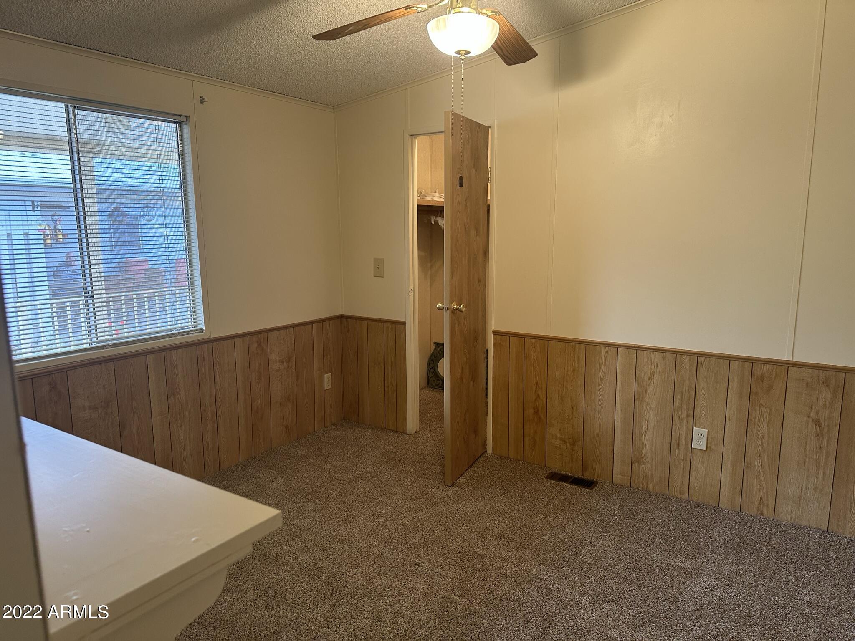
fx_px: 593
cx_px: 428
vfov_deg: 56.8
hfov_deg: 71.6
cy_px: 320
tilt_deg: -10.5
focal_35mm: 24
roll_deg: +0.1
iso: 200
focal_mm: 6.86
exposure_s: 1/60
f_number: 1.78
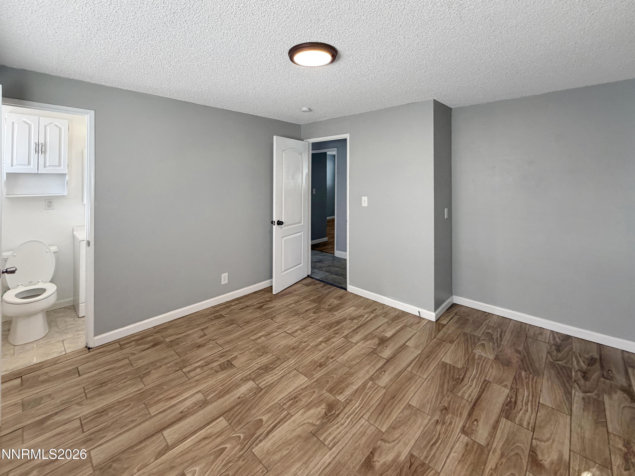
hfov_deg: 102.1
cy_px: 238
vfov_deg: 85.7
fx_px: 257
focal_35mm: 14
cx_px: 318
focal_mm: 2.22
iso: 250
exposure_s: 1/120
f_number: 2.2
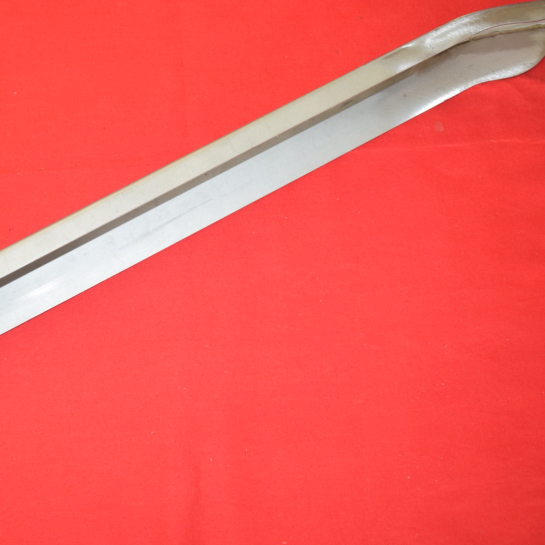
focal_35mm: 50
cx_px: 139
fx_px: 887
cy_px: 262
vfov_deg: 34.2
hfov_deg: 33.5
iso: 800
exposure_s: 1/60
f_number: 5
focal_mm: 21
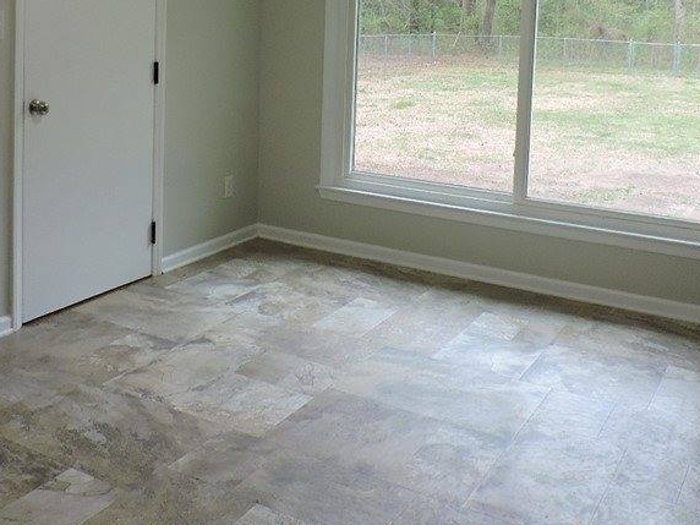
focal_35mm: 43
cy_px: 60
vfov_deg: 32.1
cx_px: 295
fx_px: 870
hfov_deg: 43.7
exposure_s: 1/30
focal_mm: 4.3
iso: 180
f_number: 3
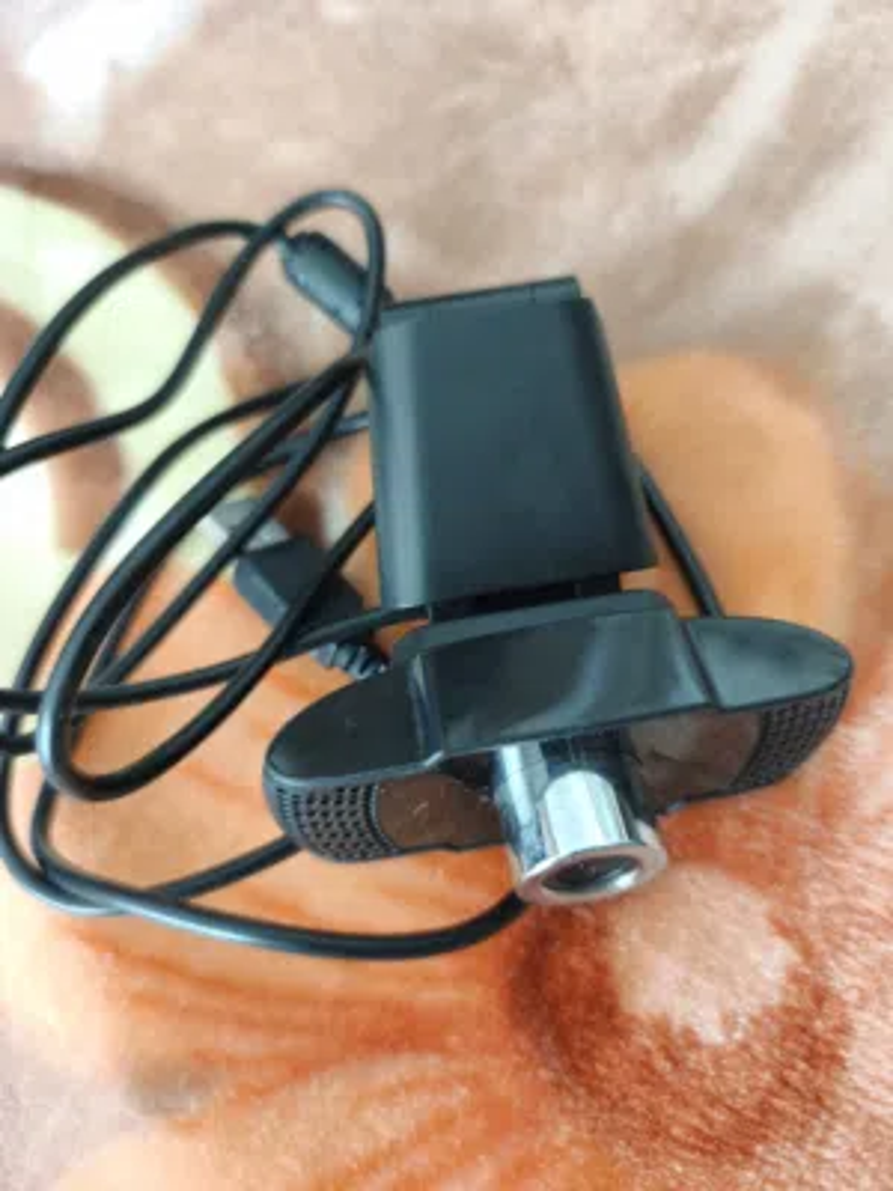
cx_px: 446
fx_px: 791
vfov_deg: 73.9
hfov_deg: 58.9
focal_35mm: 23
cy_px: 596
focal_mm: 6.18
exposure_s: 1/25
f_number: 1.65
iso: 1600
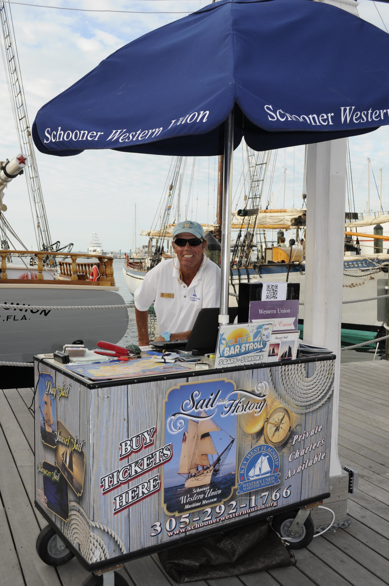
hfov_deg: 36.8
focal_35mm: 36
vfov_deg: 53.2
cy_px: 293
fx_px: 585
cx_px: 194
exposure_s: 1/250
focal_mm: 24
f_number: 7.1
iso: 320
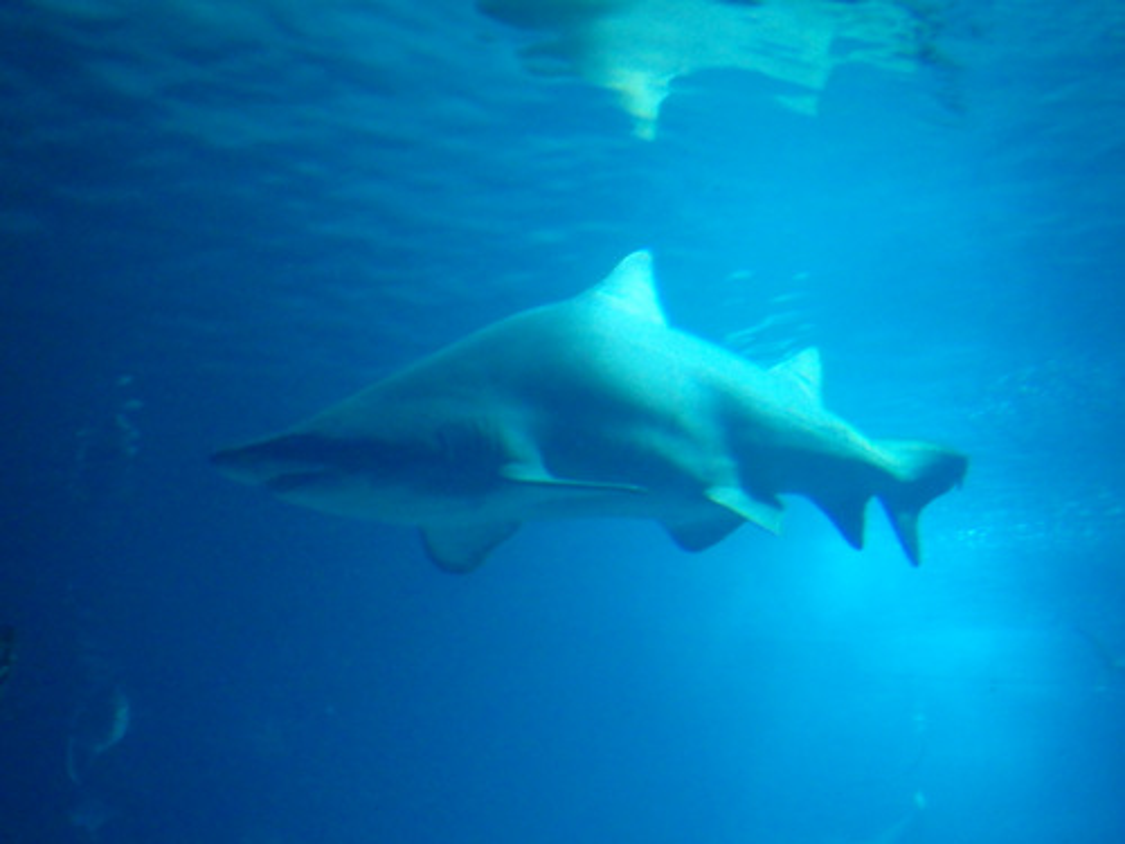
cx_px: 562
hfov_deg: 21.8
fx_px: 2925
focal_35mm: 90
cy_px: 422
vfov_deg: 16.4
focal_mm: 16.1
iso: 1600
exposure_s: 1/20
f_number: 4.6
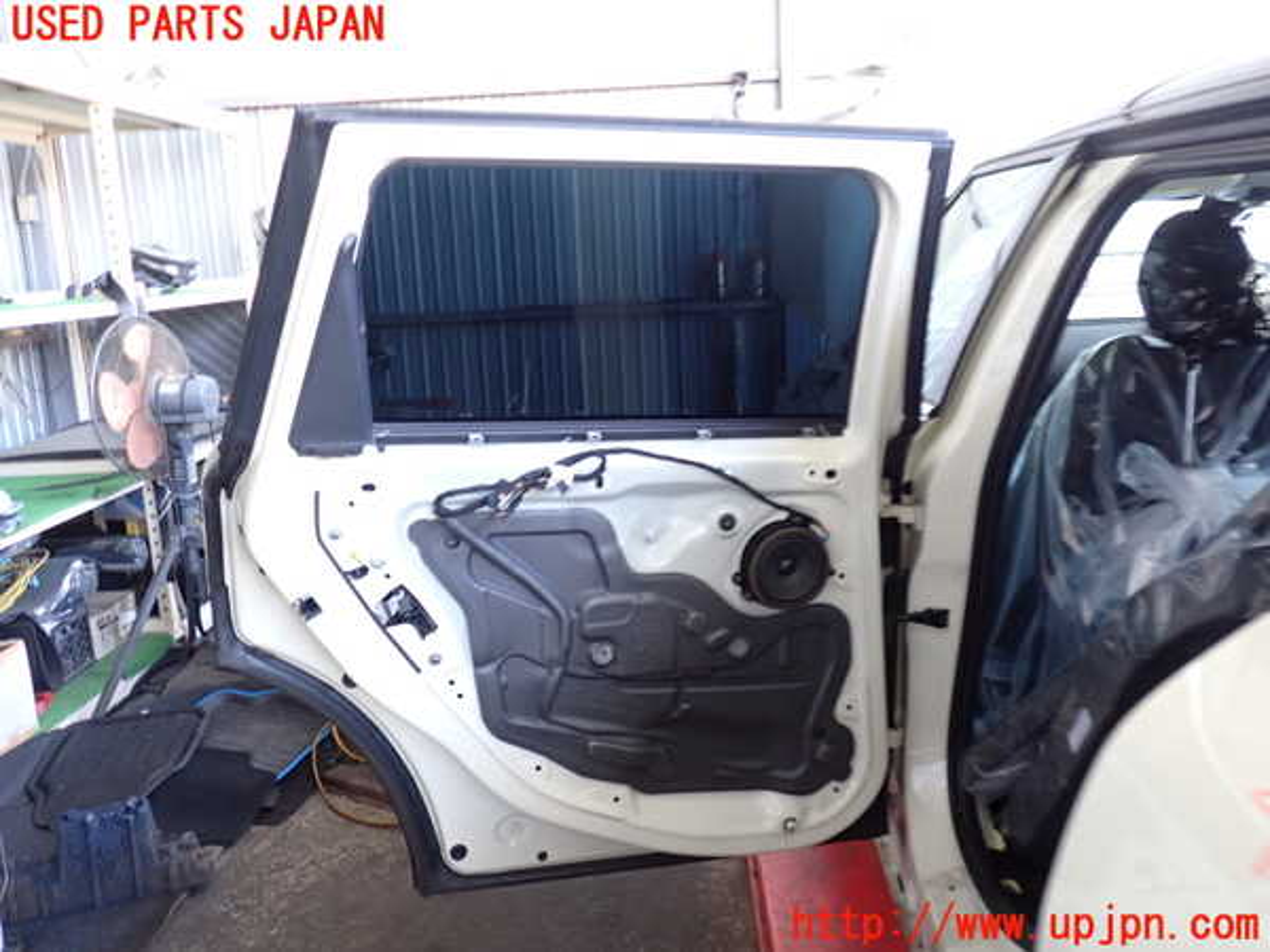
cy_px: 476
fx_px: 1101
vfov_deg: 46.8
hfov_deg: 60.0
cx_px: 635
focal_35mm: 30
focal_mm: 5.4
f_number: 2.3
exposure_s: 1/30
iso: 200
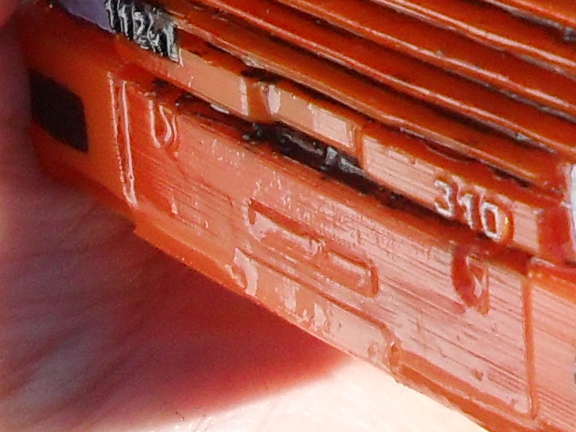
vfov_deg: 7.0
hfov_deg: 9.7
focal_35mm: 203
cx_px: 573
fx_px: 3379
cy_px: -456
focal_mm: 6.3
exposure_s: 1/500
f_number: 3.2
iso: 100
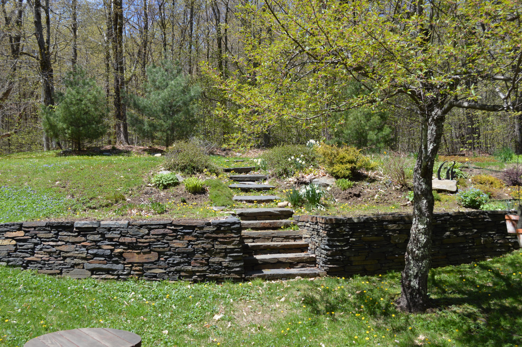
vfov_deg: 34.1
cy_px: 174
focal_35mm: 39
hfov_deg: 49.6
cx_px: 261
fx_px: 565
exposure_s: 1/160
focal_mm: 26
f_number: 6.3
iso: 100
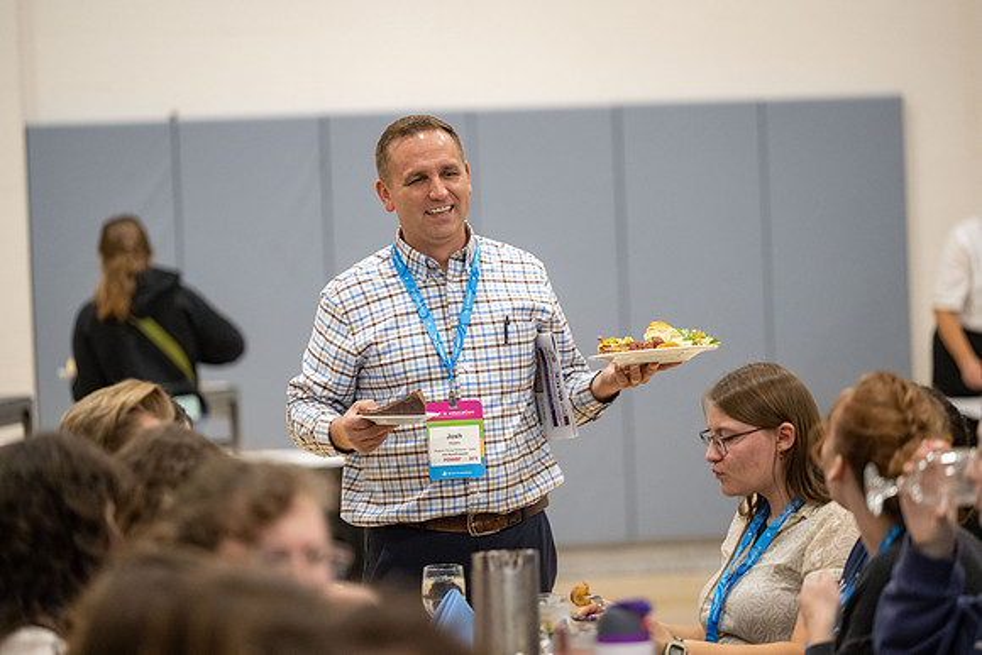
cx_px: 491
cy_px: 328
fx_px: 4229
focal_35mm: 155
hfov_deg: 13.2
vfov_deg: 8.9
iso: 2500
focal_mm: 155
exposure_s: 1/250
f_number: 2.8
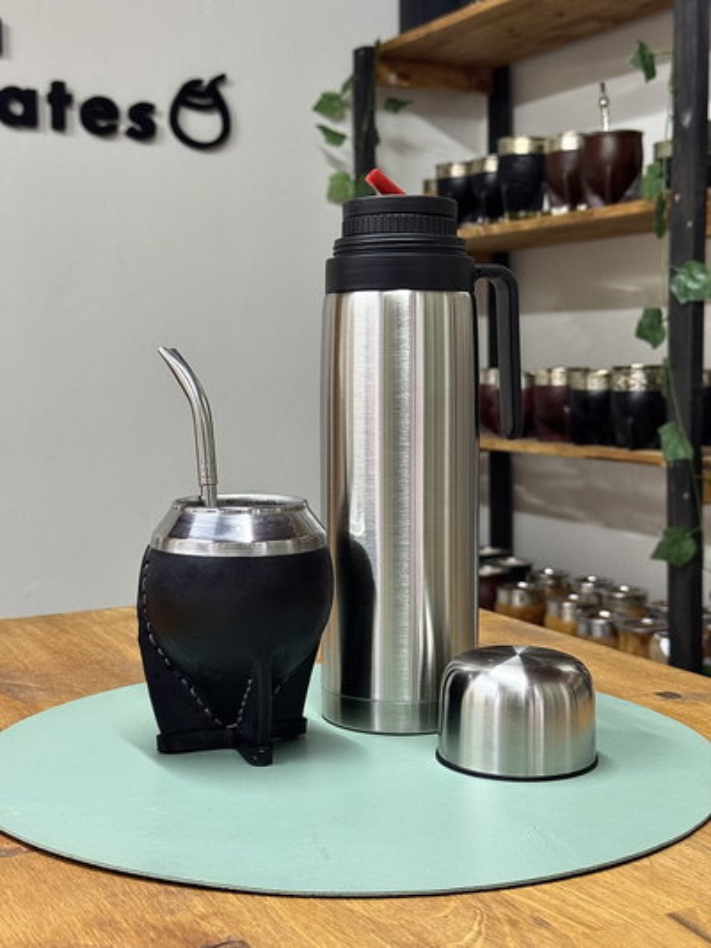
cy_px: 474
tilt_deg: -4.8
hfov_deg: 30.3
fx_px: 1314
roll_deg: +0.5
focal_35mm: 48
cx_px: 356
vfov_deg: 39.6
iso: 250
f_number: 1.78
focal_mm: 6.76
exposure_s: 1/33
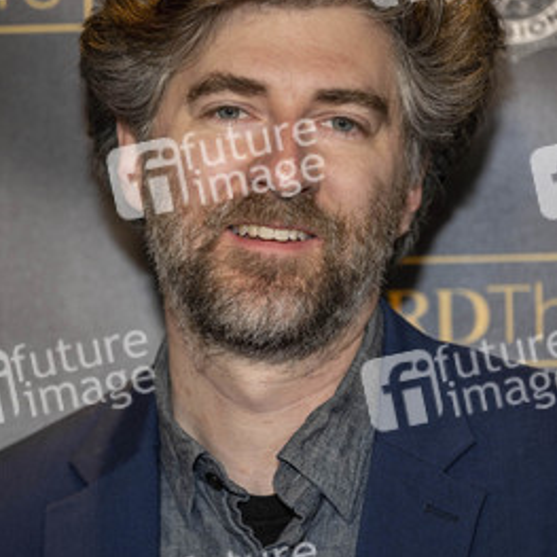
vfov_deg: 11.3
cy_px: 275
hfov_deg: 11.3
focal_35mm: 155
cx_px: 277
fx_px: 2822
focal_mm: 120
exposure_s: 1/250
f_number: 4
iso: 800
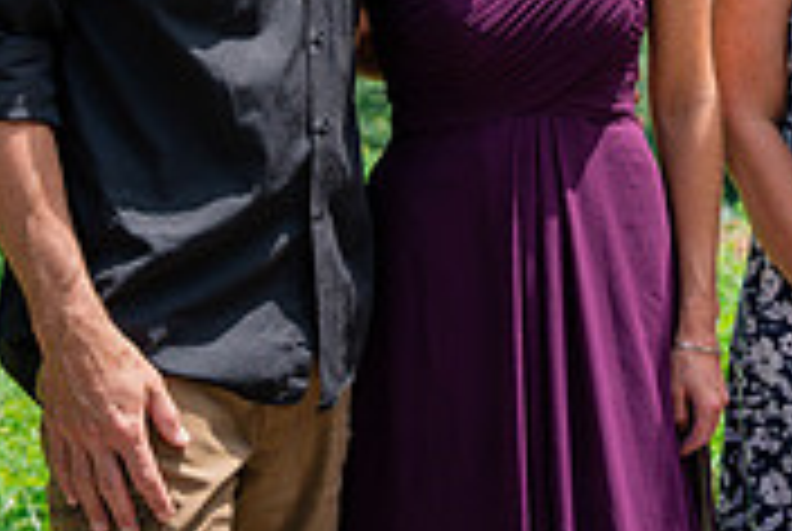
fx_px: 3151
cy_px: -56
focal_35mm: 143
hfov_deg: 14.1
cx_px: 796
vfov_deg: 9.5
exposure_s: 1/800
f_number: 4
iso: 400
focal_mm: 43
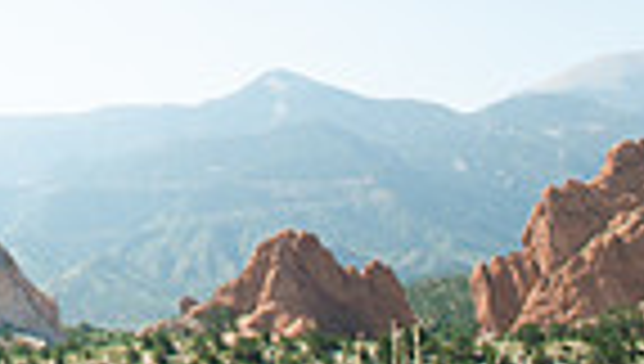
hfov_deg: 22.8
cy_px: -472
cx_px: -369
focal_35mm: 72
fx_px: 1232
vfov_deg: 13.2
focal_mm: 17
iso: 200
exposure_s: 1/400
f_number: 4.5
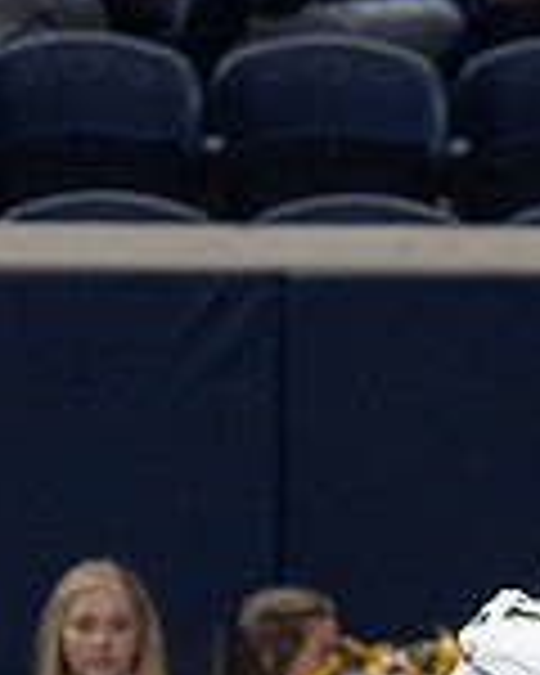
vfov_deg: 1.2
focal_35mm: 1681
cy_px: 742
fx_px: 33582
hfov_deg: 0.9
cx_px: 635
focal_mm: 200
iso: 2000
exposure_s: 1/1000
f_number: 2.8
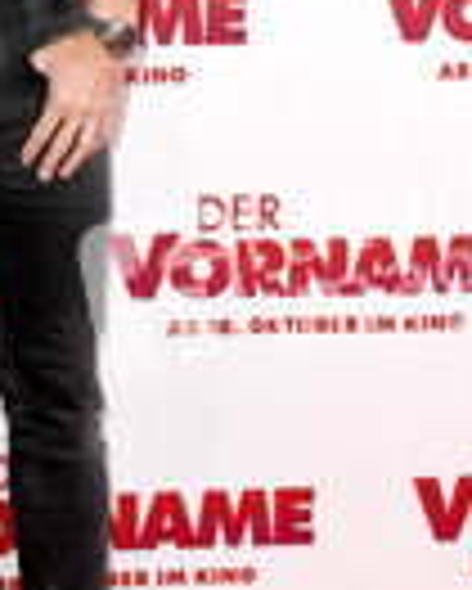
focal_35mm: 150
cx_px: -99
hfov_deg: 10.1
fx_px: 2624
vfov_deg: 12.7
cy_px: 45
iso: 3200
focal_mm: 35
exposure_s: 1/160
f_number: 6.3
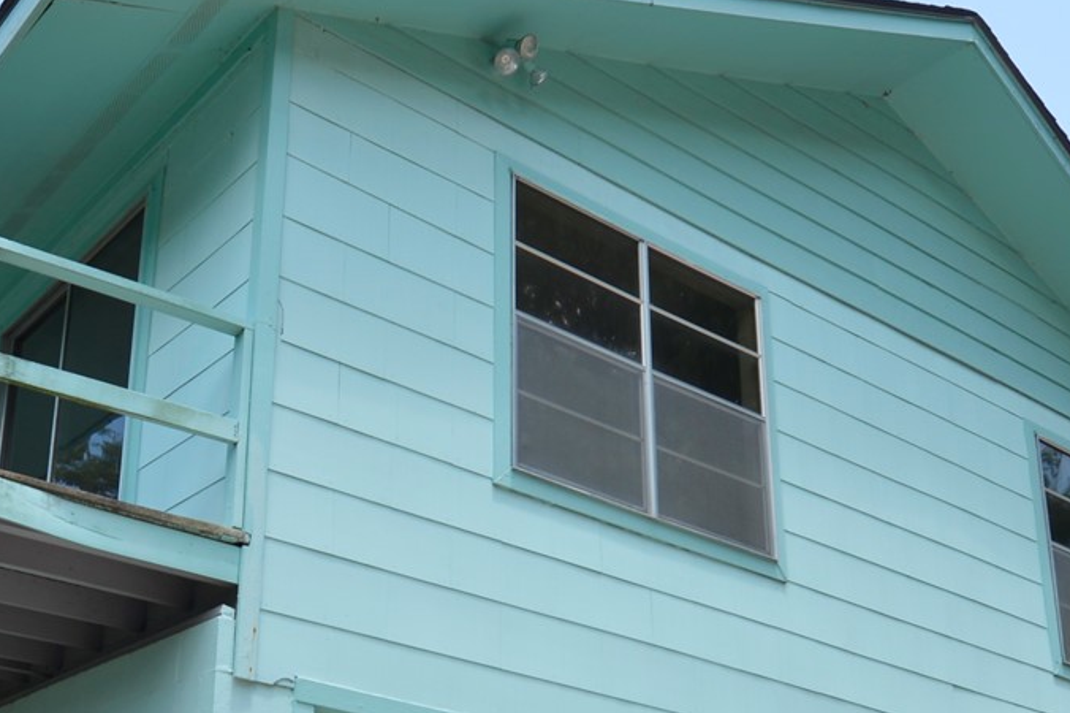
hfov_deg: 42.1
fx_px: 1337
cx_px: 245
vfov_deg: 29.0
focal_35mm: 45
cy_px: 596
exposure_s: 1/200
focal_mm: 14
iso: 160
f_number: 7.1
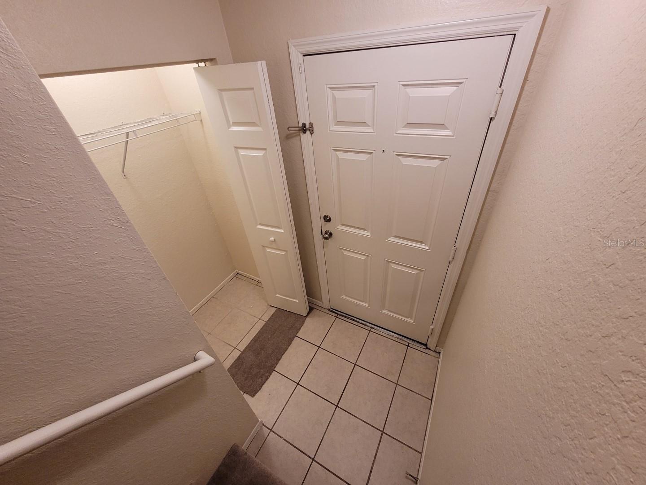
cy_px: 242
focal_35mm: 13
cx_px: 323
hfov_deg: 106.2
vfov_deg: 89.9
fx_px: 243
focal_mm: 1.74
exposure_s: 1/60
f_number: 2.2
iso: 200
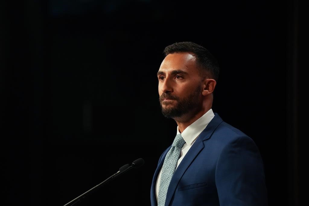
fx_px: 1717
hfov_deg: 10.3
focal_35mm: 200
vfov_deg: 6.9
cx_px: 154
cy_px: 103
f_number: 2.8
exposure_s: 1/640
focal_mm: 200
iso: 3200
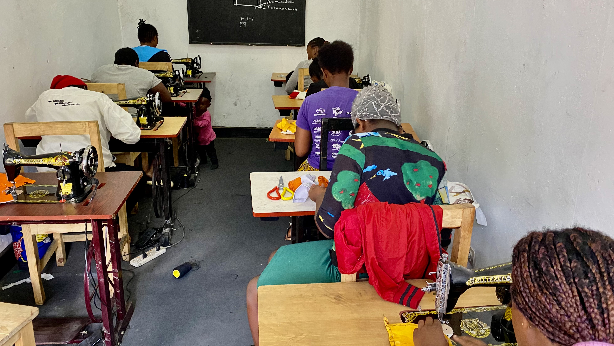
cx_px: 306
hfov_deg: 66.1
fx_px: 472
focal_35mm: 29
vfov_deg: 40.1
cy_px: 157
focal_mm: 4.25
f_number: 1.8
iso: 400
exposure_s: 1/50
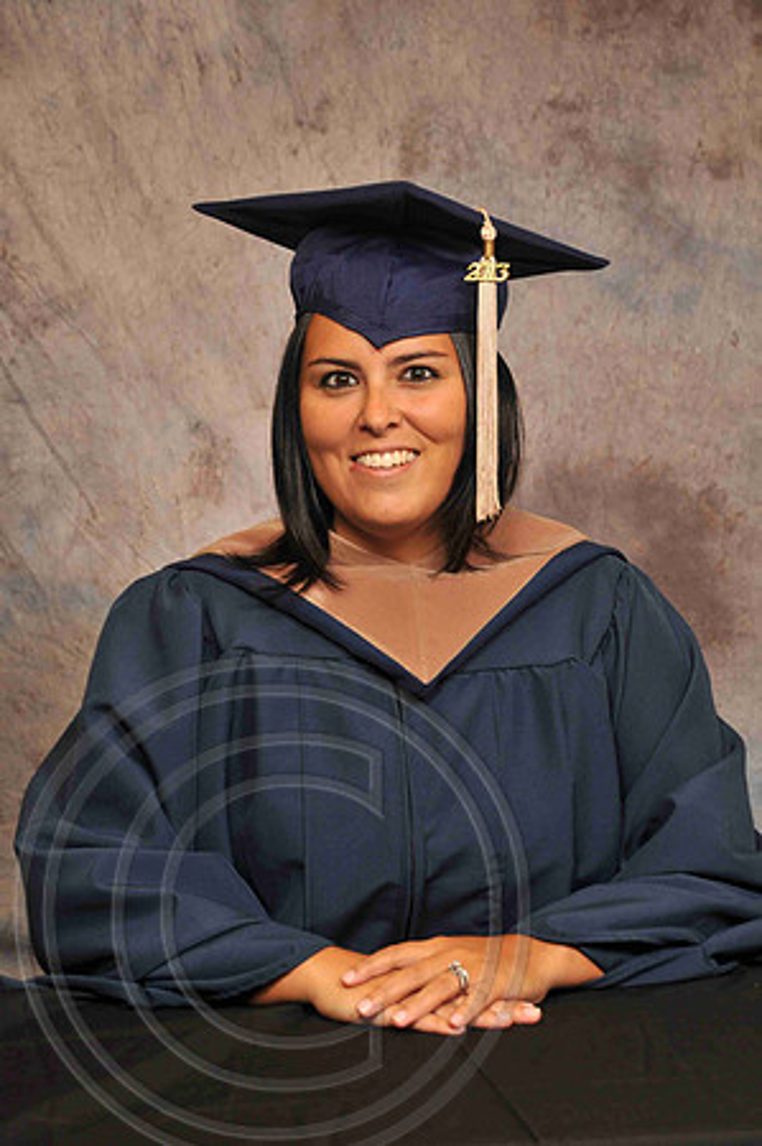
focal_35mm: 112
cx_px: 381
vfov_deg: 18.2
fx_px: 3580
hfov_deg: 12.2
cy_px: 573
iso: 200
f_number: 6.3
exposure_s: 1/60
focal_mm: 75
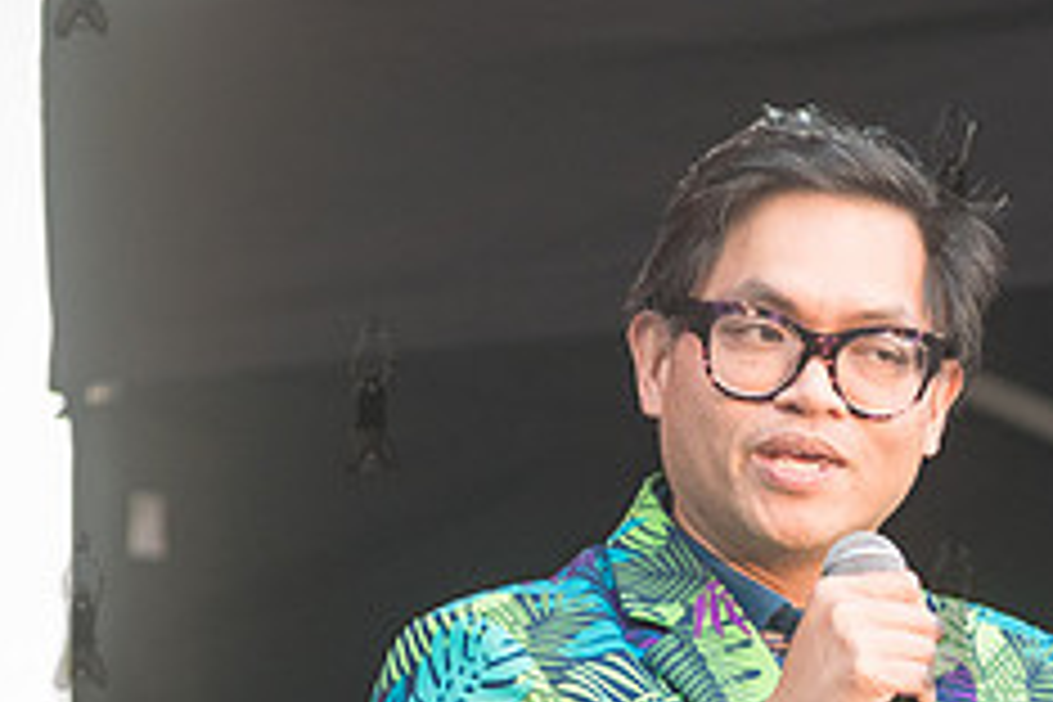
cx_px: 950
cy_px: 610
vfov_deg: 2.4
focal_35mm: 575
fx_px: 16817
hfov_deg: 3.6
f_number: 5
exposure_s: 1/500
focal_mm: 200
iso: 1000
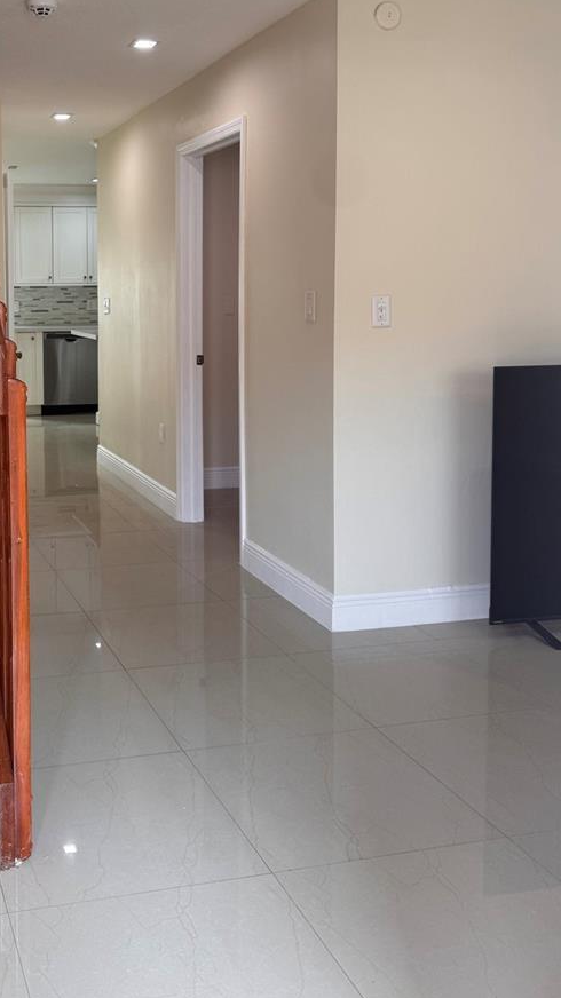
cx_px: 69
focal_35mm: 36
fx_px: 953
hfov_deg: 31.4
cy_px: 353
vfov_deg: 54.4
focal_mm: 6.76
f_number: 1.78
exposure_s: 1/120
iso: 100
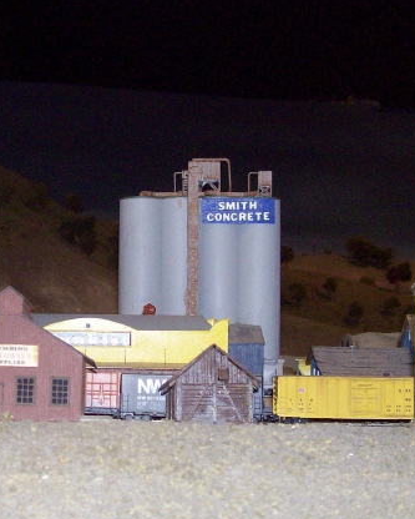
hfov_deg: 22.5
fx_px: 1028
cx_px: 88
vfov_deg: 28.3
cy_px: 298
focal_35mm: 67
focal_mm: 6
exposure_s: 1/64
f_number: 2.7
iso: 140
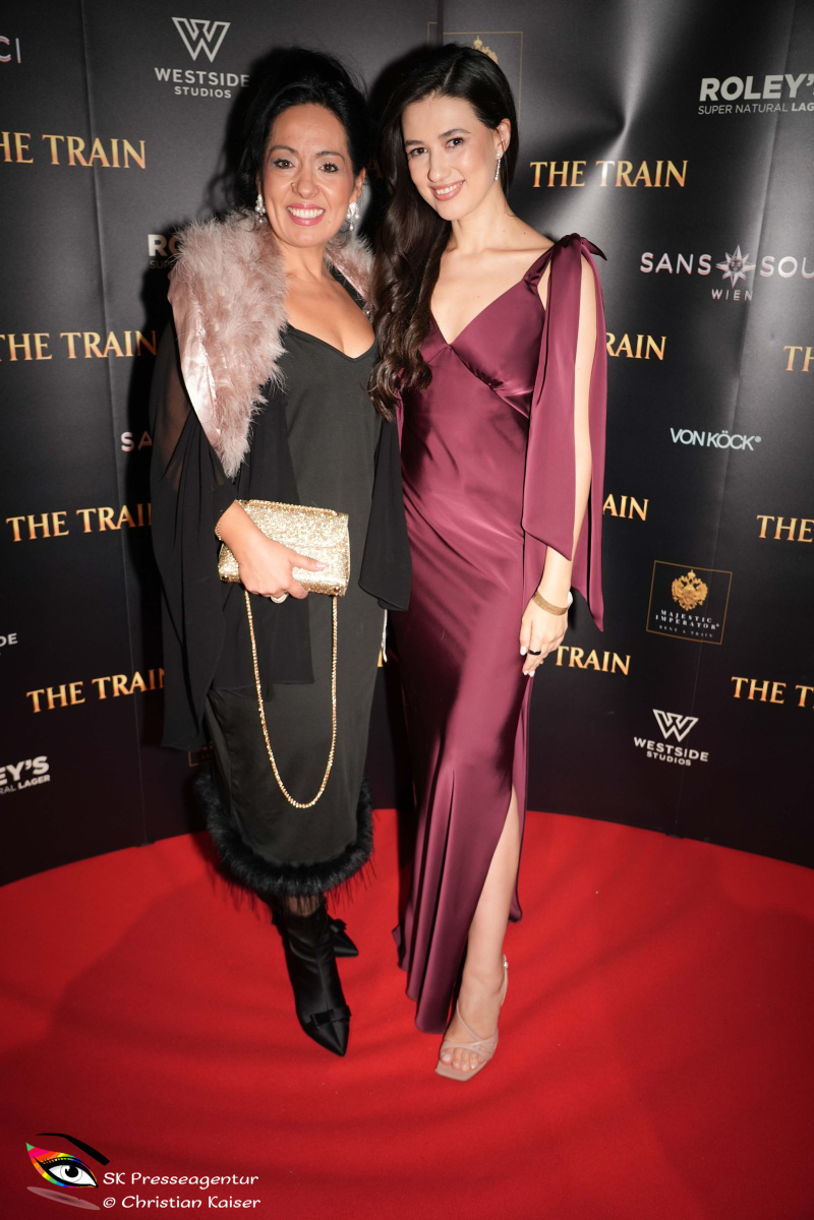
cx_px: 407
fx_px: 984
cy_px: 610
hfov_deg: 45.0
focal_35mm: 29
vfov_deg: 63.7
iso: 400
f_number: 4.5
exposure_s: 1/60
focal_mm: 29
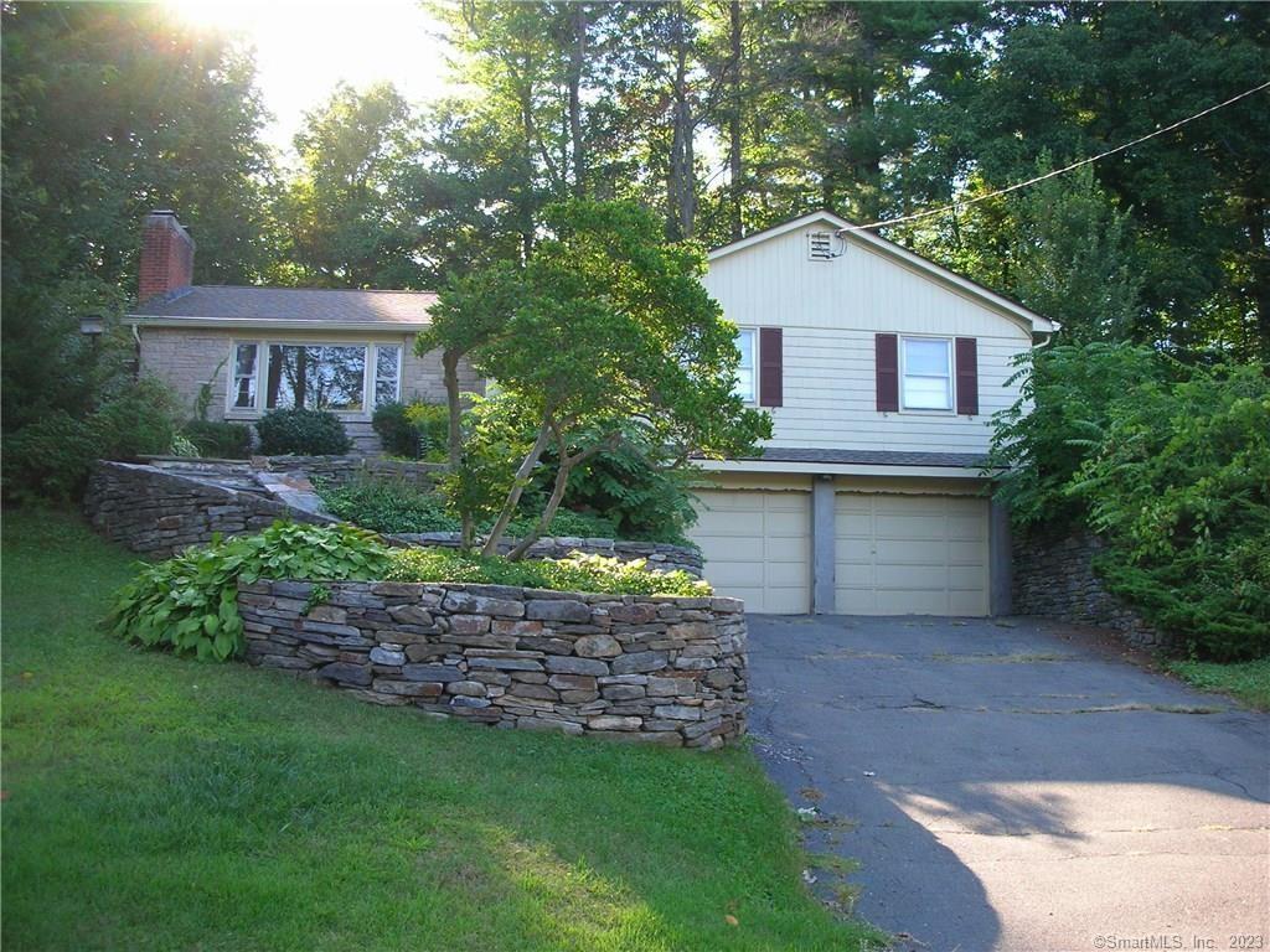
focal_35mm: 35
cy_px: 476
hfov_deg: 52.6
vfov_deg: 40.7
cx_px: 635
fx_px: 1284
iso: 50
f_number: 3
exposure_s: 1/82.3
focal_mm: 5.8
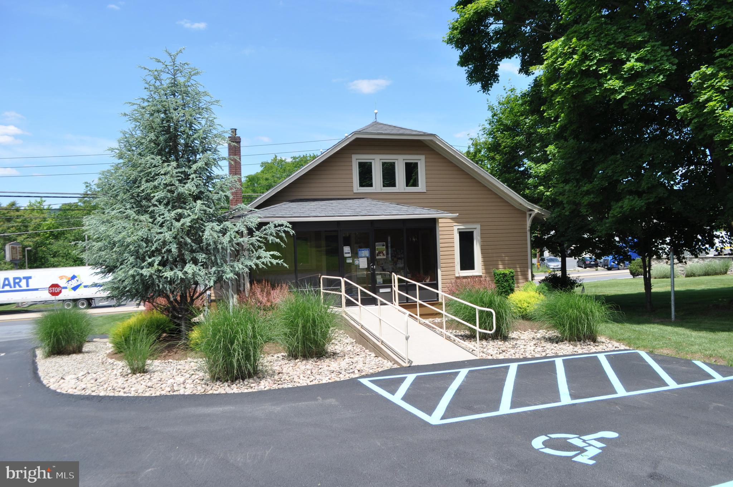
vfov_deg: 47.8
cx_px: 366
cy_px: 244
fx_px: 549
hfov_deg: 67.4
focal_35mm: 27
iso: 200
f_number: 9
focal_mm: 18
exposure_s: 1/320
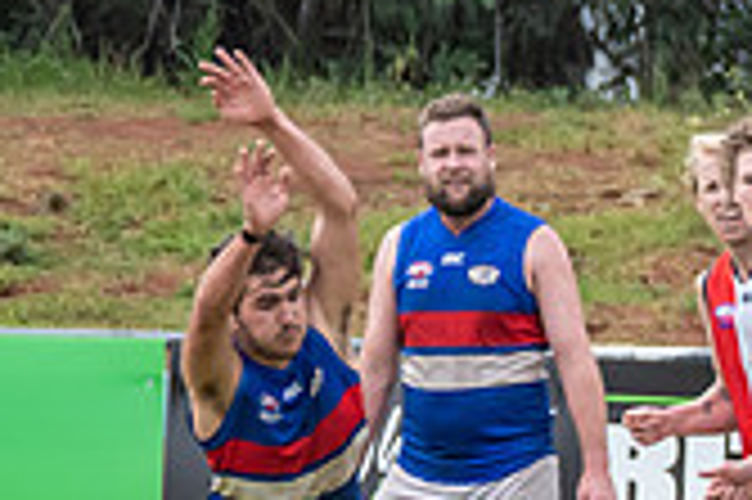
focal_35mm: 2459
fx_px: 51314
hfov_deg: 0.8
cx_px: 1314
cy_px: 571
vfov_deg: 0.6
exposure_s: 1/2500
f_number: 7.1
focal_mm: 450
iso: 1250
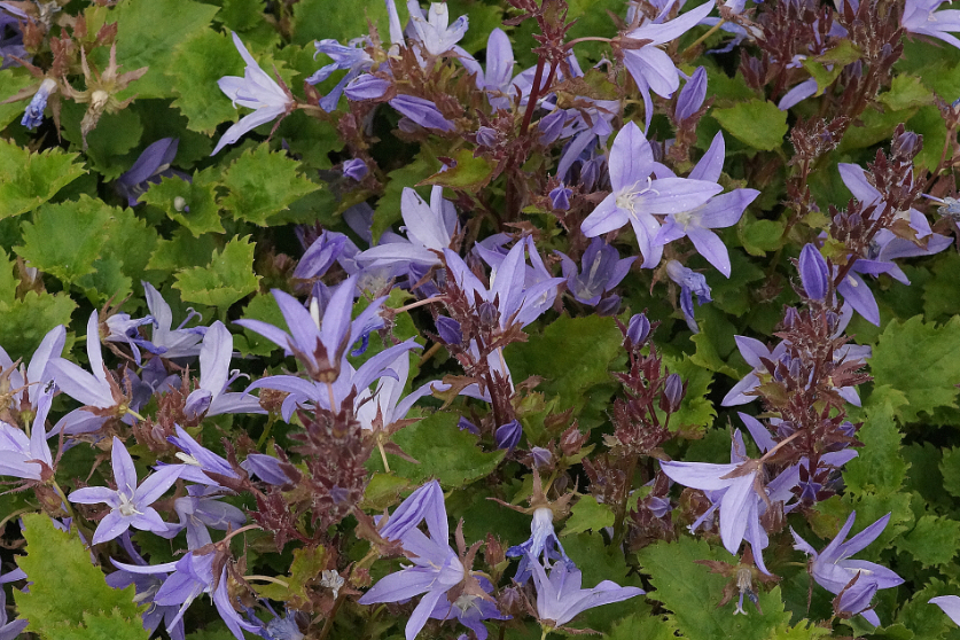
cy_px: 453
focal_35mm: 215
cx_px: 406
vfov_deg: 6.4
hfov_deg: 9.6
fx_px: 5733
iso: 1600
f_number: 10
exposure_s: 1/160
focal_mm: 100
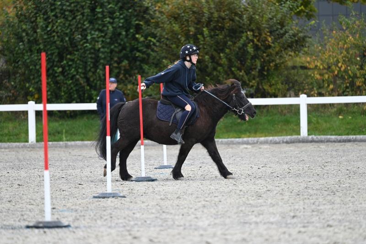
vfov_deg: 4.7
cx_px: 183
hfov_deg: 7.1
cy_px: 122
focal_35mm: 290
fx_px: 2946
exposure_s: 1/800
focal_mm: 290
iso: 1800
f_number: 5.3
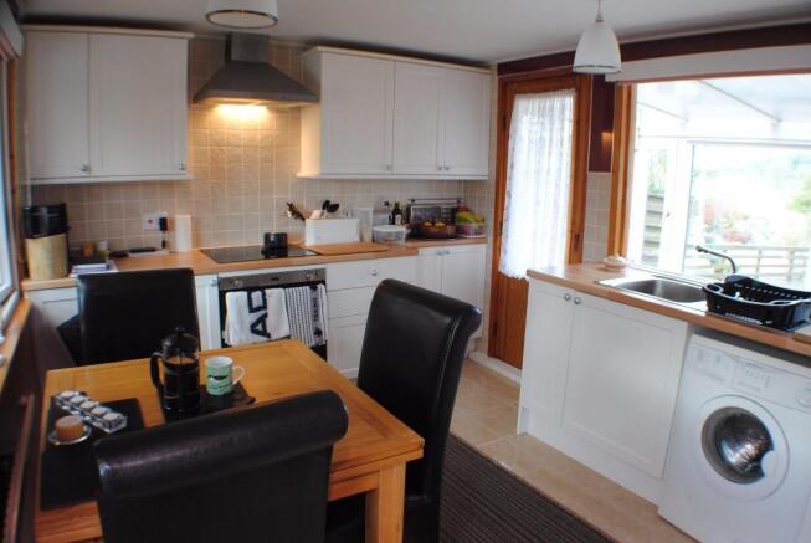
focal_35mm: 33
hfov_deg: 57.2
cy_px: 272
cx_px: 406
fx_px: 744
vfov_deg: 40.1
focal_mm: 22
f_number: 3.8
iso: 400
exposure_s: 1/13
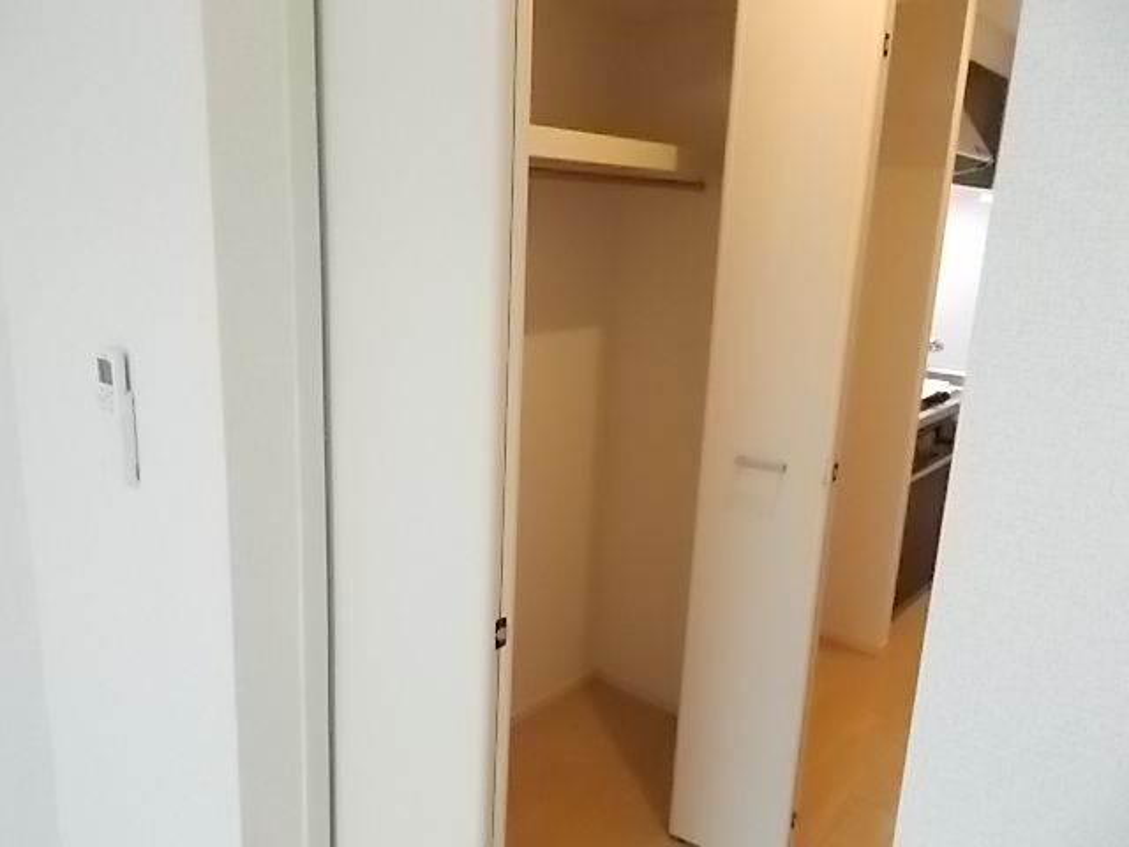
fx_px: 848
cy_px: 424
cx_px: 564
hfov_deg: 67.3
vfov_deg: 53.1
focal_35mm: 26
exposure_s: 1/60
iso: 800
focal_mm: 4.6
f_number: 3.2
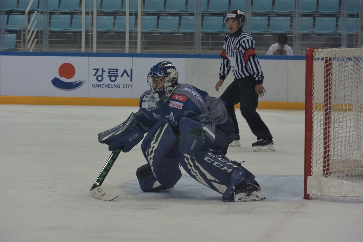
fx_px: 1442
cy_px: 121
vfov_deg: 9.6
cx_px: 182
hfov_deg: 14.3
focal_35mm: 143
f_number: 4.5
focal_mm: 53.1
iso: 500
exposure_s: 1/500
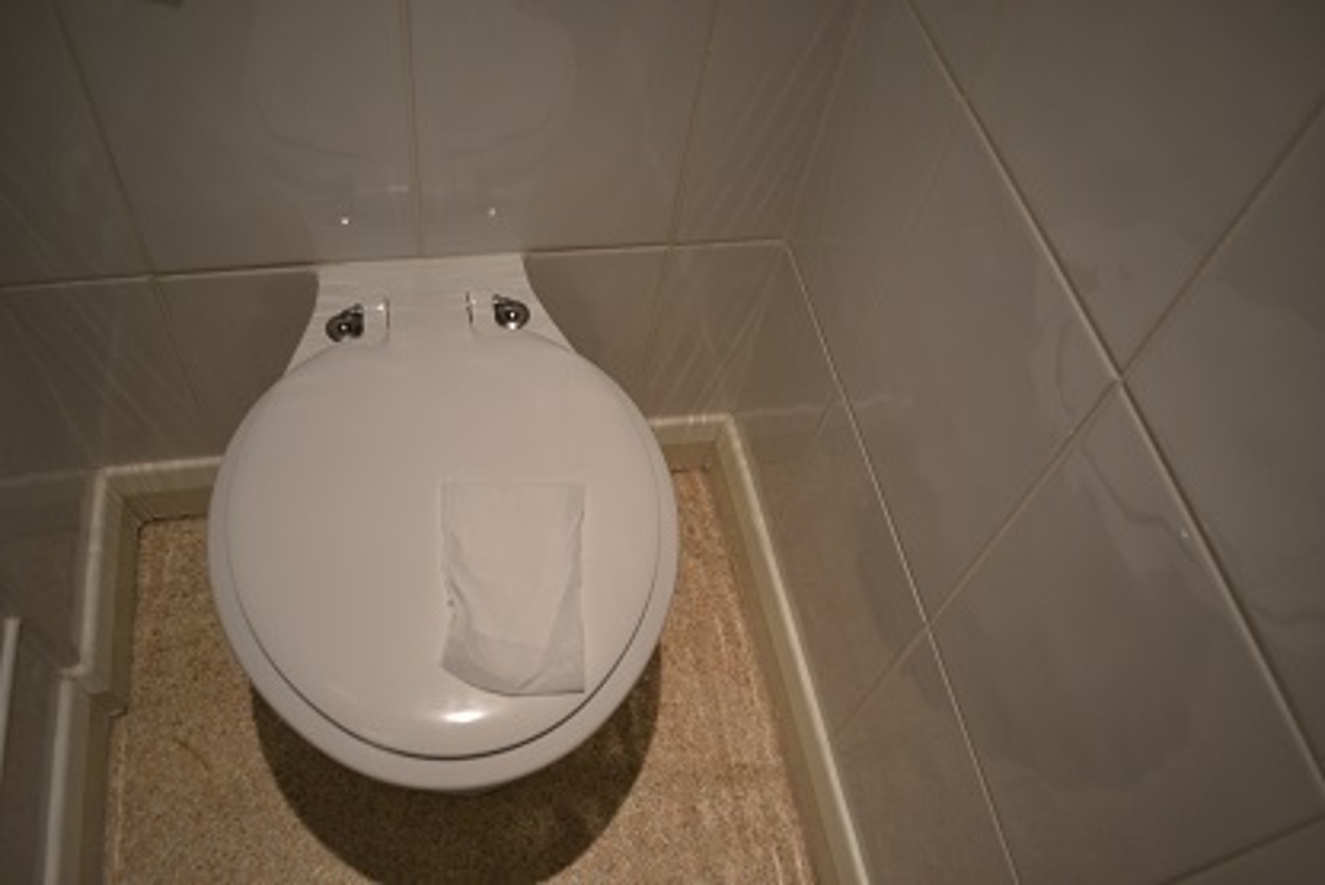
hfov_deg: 67.4
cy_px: 442
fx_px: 994
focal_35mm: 27
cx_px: 662
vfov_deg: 48.0
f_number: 3.5
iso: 500
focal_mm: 18
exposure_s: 1/60
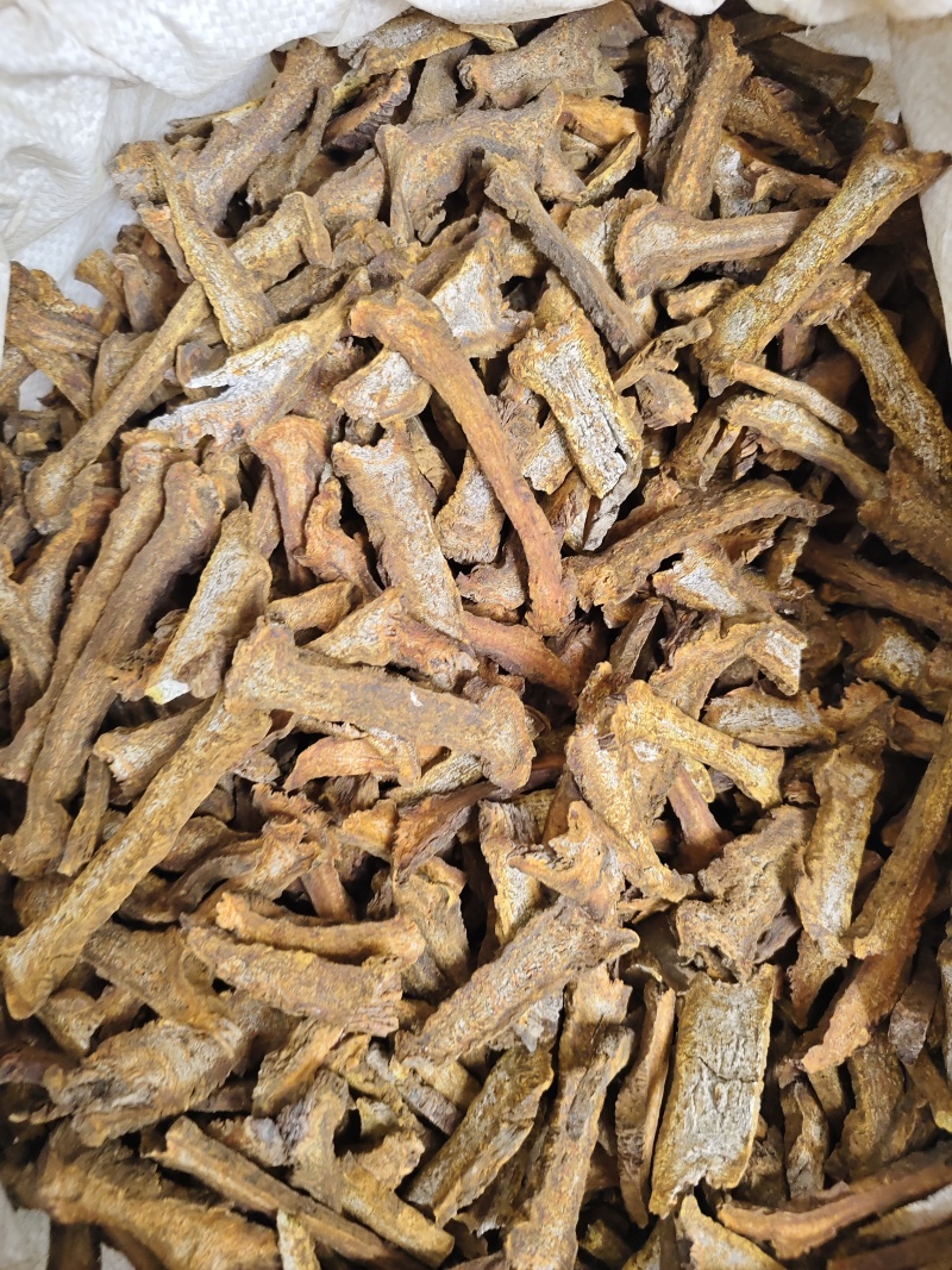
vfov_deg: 73.9
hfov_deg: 58.9
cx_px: 476
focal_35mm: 23
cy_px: 635
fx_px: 844
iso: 216
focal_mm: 5.56
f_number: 1.88
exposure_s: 1/50
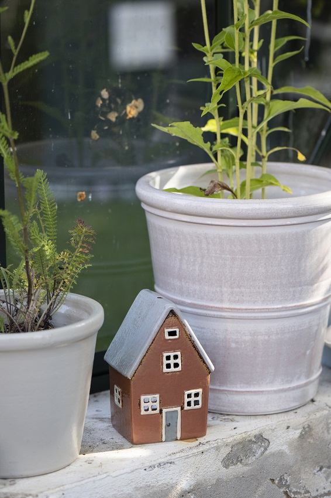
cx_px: 166
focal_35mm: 105
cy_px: 249
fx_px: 1449
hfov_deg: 13.0
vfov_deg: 19.5
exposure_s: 1/400
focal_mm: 105
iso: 500
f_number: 5.6
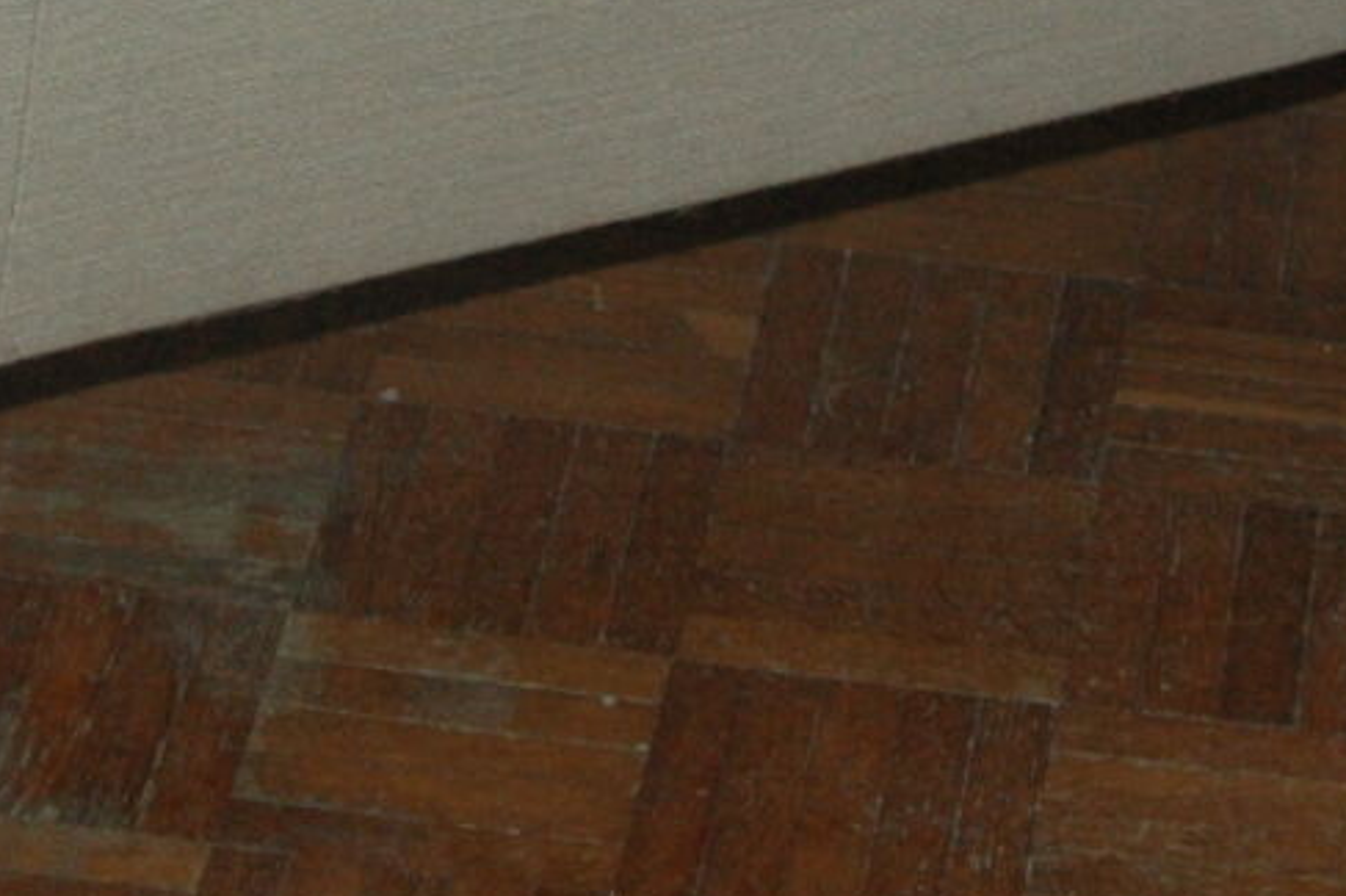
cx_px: 807
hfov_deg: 10.7
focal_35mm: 193
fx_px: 7211
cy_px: -348
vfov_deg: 7.0
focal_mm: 28
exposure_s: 1/60
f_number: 3.5
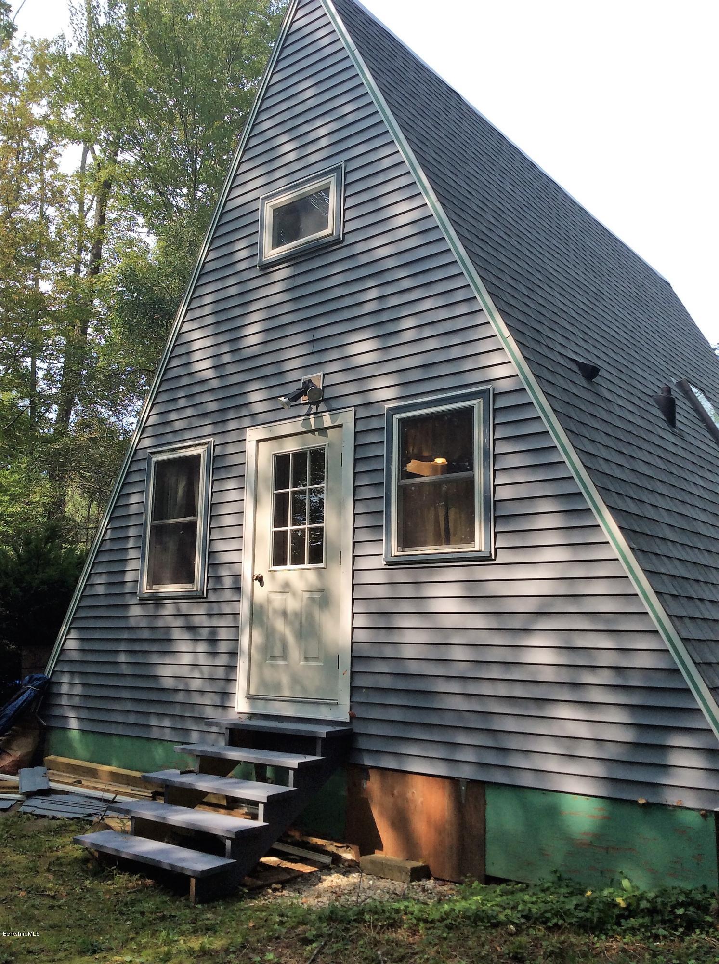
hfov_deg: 44.0
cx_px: 360
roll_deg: +0.0
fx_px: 889
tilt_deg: +9.5
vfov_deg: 56.9
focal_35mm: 32
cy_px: 482
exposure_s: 1/417
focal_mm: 3.3
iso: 32
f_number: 2.4
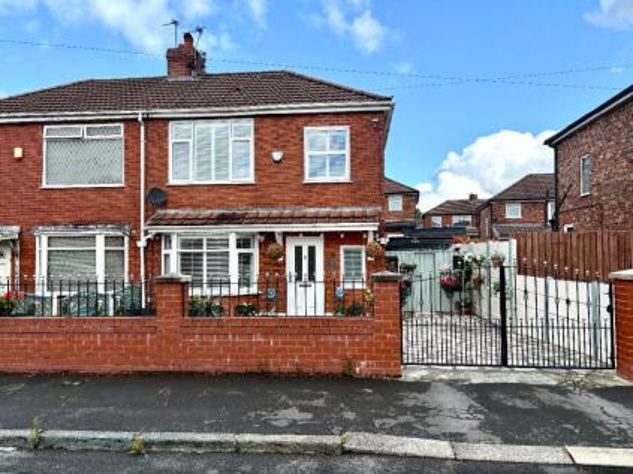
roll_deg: +0.1
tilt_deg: +1.9
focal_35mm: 26
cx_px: 316
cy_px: 237
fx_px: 475
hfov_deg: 67.3
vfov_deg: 53.0
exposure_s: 1/2451
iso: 64
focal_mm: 5.96
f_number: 1.6
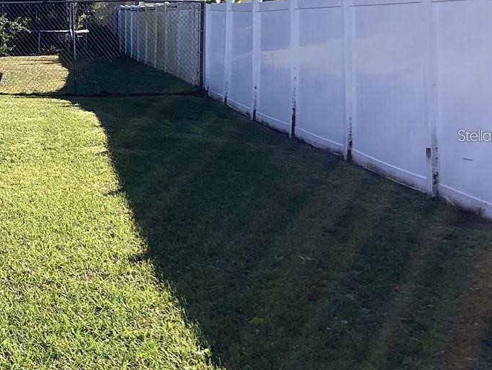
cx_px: -54
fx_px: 1038
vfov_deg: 20.1
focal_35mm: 73
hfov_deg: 24.8
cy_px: 135
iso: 25
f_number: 2.4
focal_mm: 3.3
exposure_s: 1/776
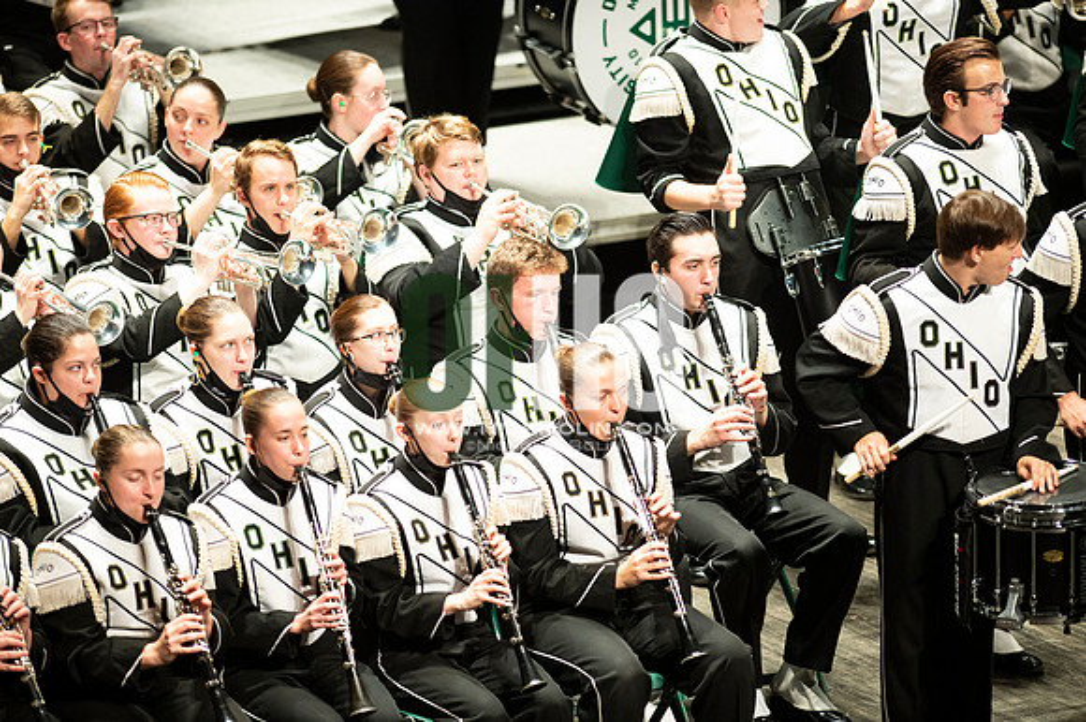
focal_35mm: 300
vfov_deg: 4.6
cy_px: 361
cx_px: 543
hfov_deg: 6.9
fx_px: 9044
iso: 3200
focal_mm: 300
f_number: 2.8
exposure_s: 1/500
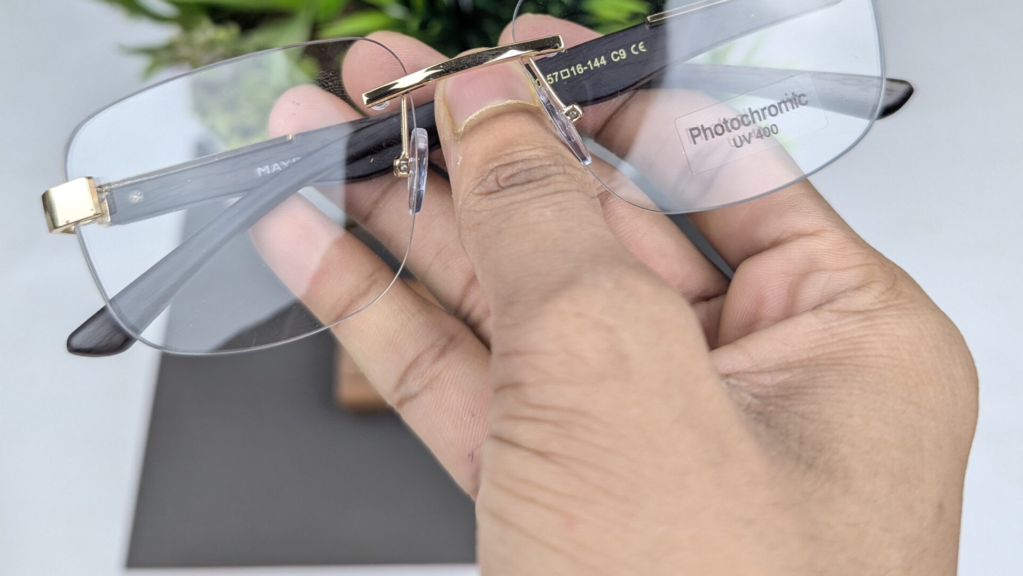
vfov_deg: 32.3
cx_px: 514
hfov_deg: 56.6
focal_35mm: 35
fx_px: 949
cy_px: 74
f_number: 1.85
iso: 81
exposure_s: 1/101
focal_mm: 6.81
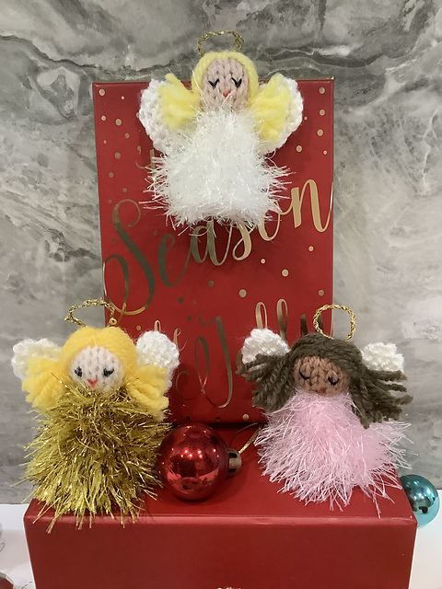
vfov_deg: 58.4
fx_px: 528
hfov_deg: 45.4
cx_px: 221
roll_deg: +0.6
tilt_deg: -21.1
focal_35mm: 31
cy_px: 294
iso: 320
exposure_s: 1/60
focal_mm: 3.3
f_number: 2.4
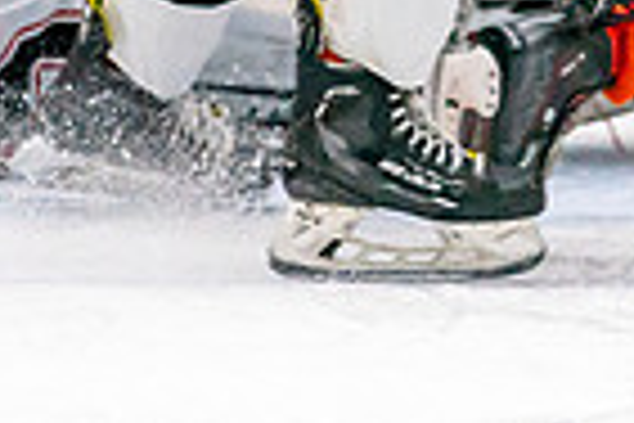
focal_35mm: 999
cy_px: -252
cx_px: 65
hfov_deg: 2.1
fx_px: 17592
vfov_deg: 1.4
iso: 3200
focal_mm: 200
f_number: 2.8
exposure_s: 1/1250
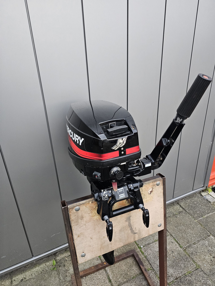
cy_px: 143
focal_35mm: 23
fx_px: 190
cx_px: 108
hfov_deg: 58.9
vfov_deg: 73.9
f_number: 1.7
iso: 320
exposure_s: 1/200
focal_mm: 6.3
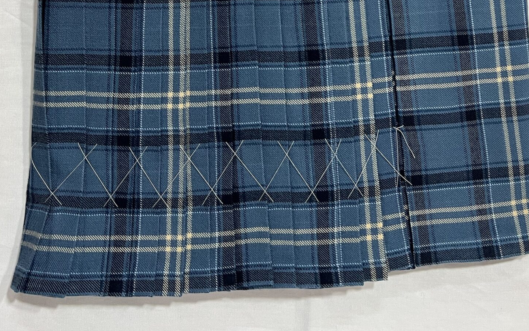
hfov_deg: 40.9
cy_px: -74
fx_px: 706
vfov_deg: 23.8
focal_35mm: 49
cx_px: 310
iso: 100
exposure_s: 1/51
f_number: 1.5
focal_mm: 5.7
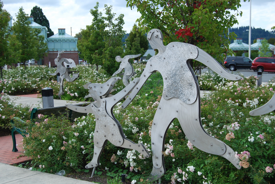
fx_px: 401
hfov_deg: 37.8
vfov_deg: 25.8
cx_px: 138
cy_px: 92
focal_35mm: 52
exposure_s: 1/160
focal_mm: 35
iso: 100
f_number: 7.1
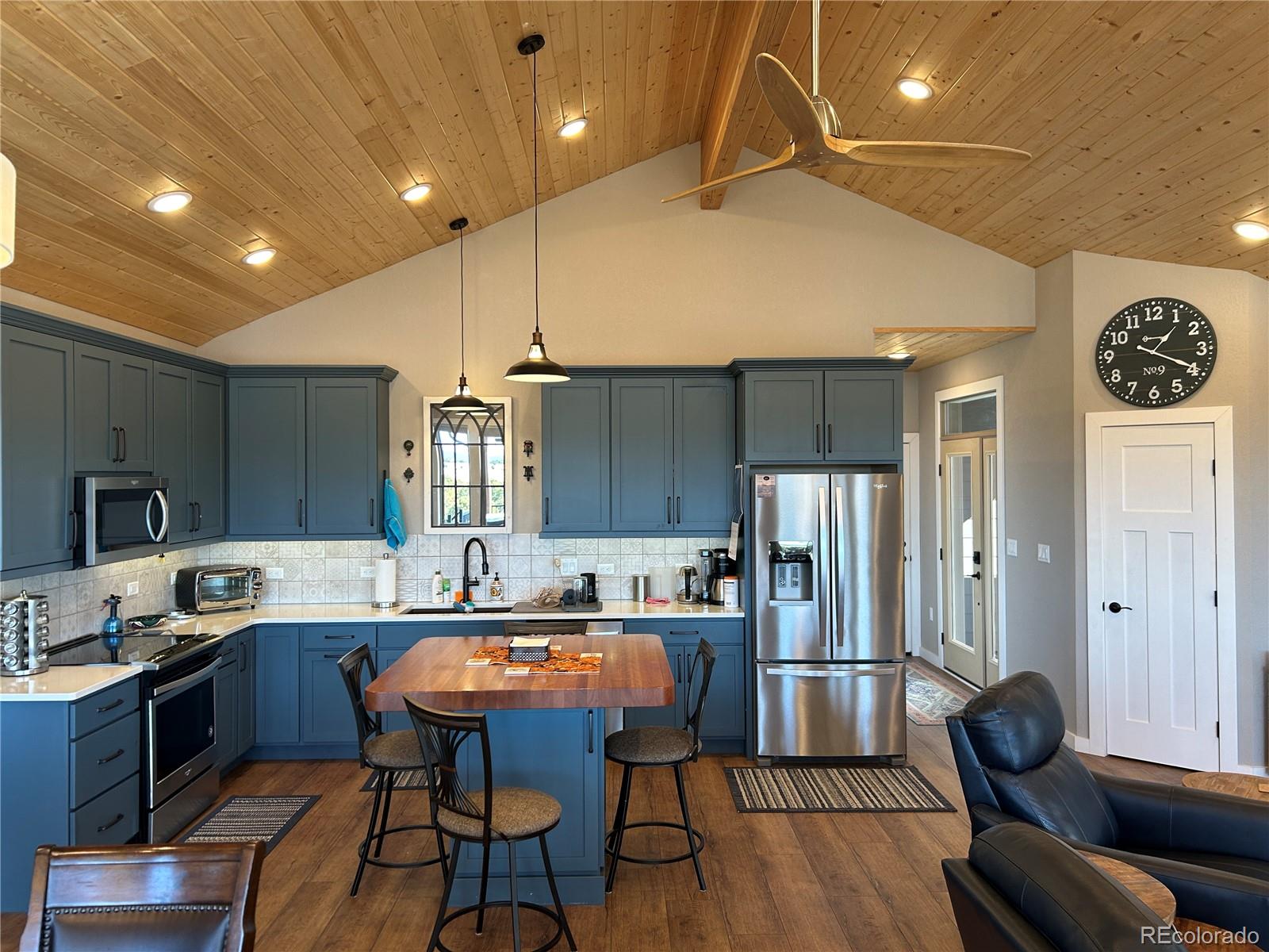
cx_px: 634
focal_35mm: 26
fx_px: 953
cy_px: 476
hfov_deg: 67.3
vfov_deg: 53.1
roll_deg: +0.9
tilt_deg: -0.4
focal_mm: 5.7
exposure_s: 1/120
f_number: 1.5
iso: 80
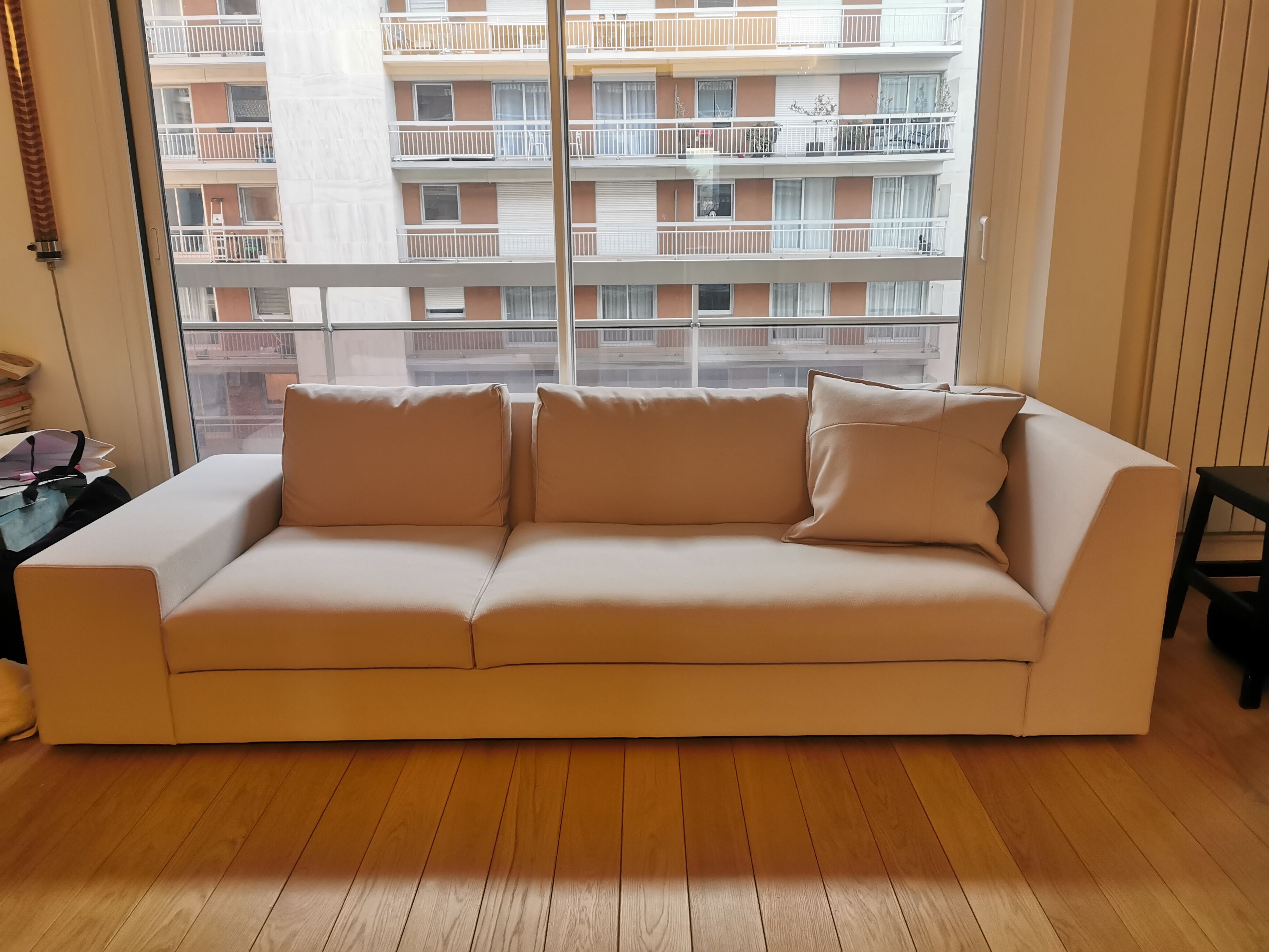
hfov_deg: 65.3
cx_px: 634
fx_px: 990
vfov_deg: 51.4
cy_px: 476
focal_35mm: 27
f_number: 1.6
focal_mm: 5.56
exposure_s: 1/100
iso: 200
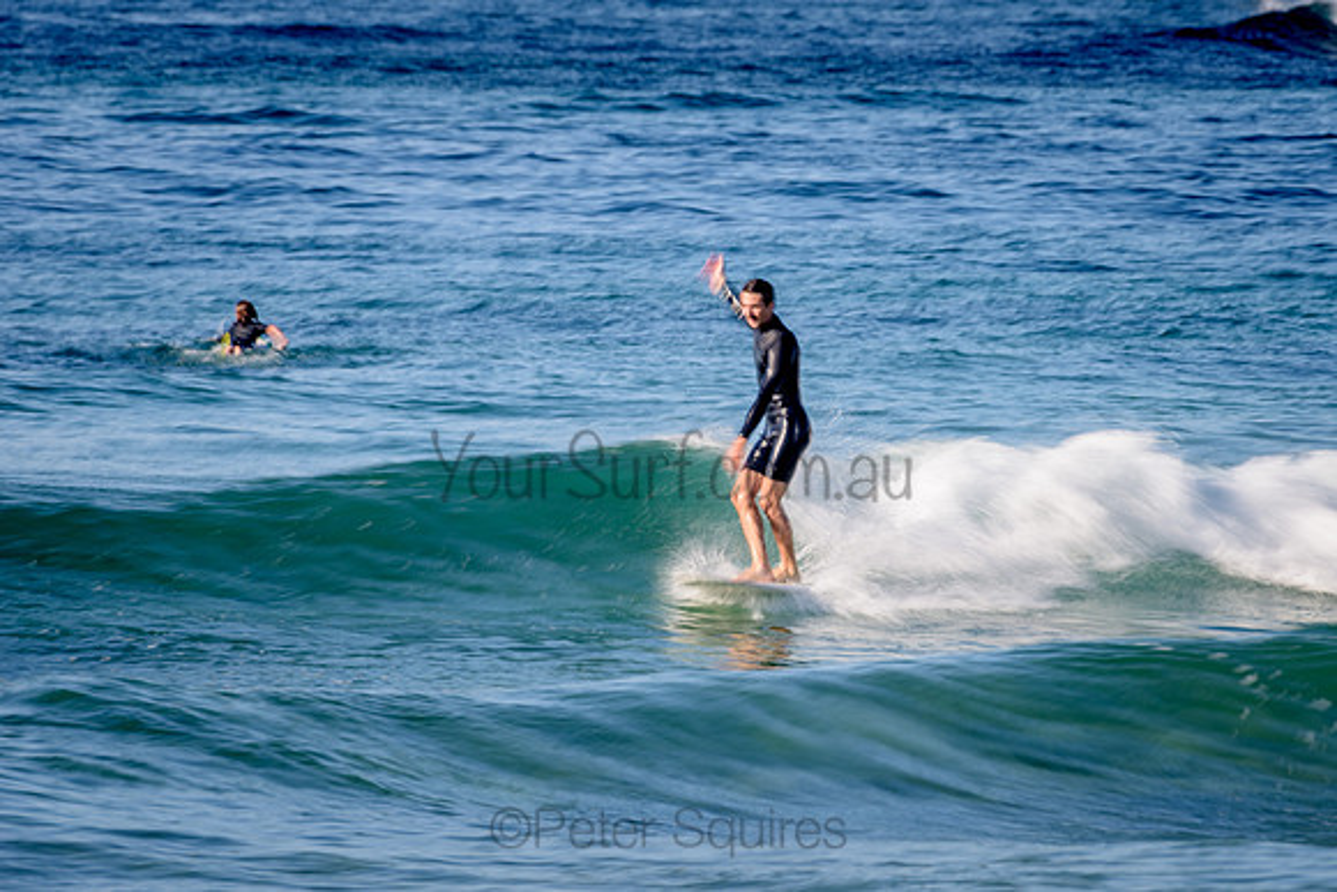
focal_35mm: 613
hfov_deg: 3.4
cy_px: 404
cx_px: 816
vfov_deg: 2.2
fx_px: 22769
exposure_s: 1/15
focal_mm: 500
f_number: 11
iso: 31
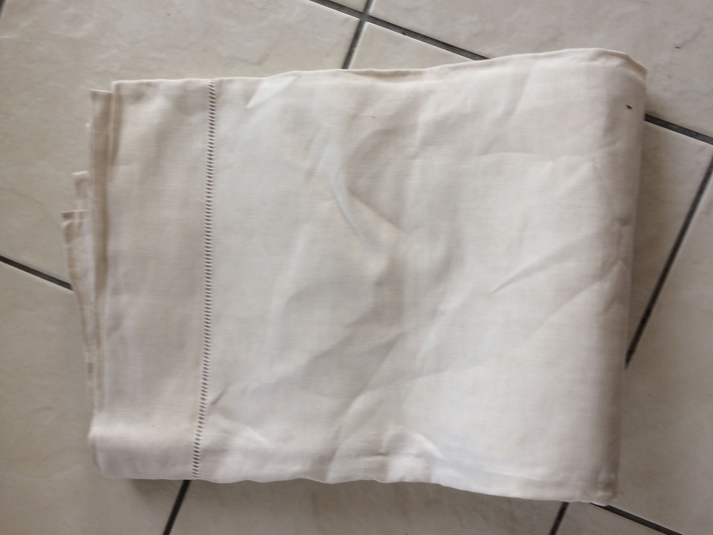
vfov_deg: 48.2
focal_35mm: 29
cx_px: 356
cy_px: 268
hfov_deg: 61.7
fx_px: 597
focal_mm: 4.15
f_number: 2.2
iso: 32
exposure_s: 1/40
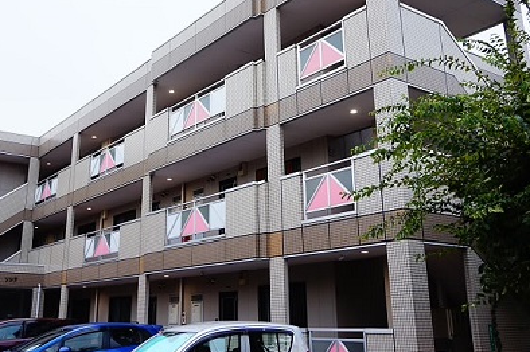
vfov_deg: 32.7
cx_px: 229
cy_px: 128
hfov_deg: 47.7
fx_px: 598
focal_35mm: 41
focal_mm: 21
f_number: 4
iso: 320
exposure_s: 1/60
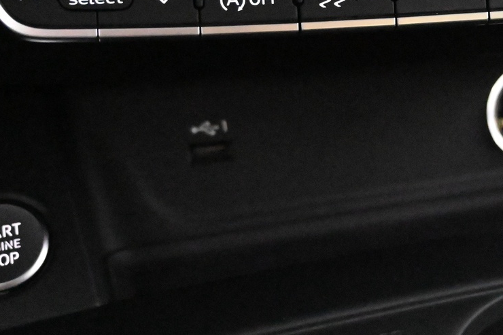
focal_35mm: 82
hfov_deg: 24.4
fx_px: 1147
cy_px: 9
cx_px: 402
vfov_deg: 16.3
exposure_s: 1/40
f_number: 4.2
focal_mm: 25
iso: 20000
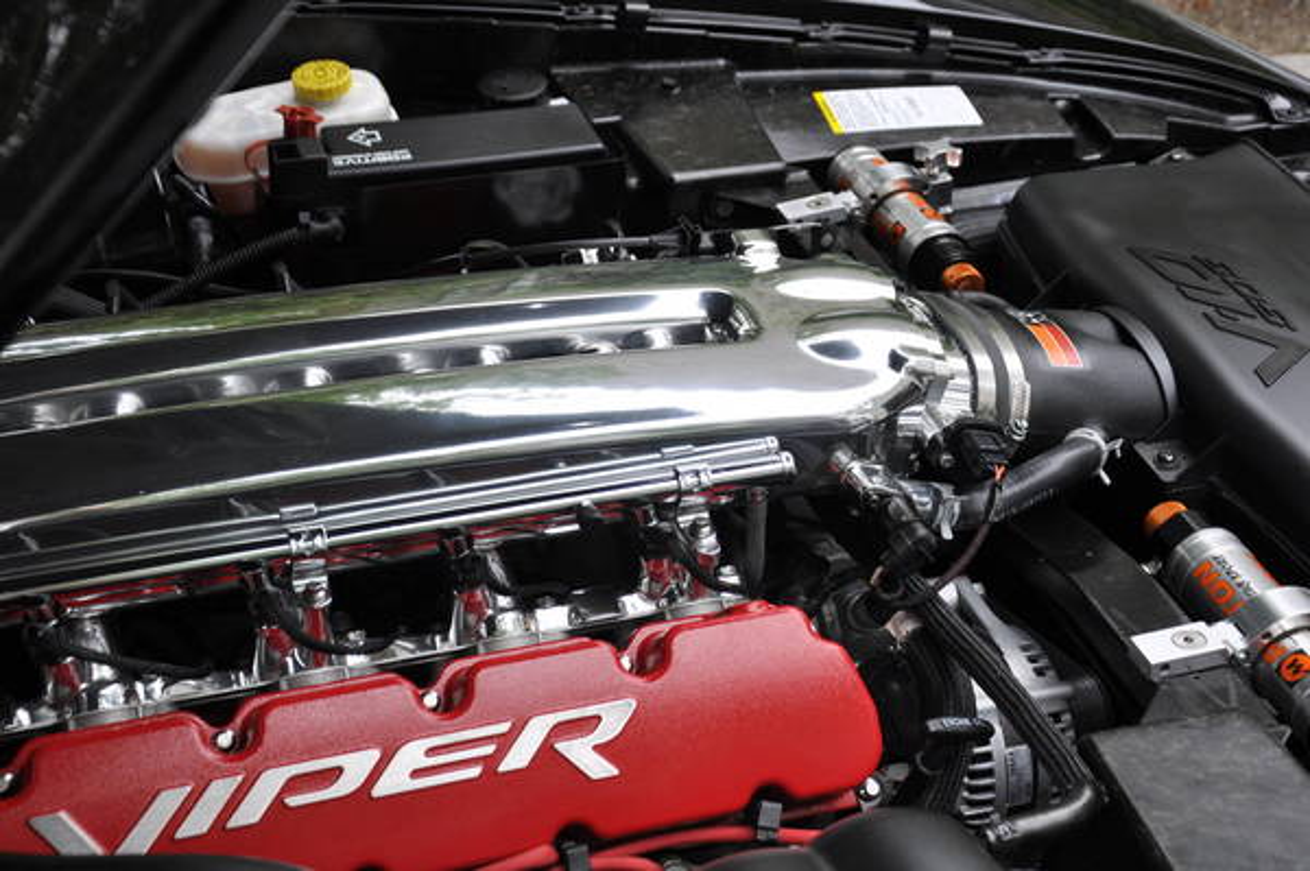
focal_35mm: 68
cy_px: 436
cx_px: 655
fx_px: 2454
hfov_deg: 29.9
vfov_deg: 20.1
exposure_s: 1/100
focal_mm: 45
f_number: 4.8
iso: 400
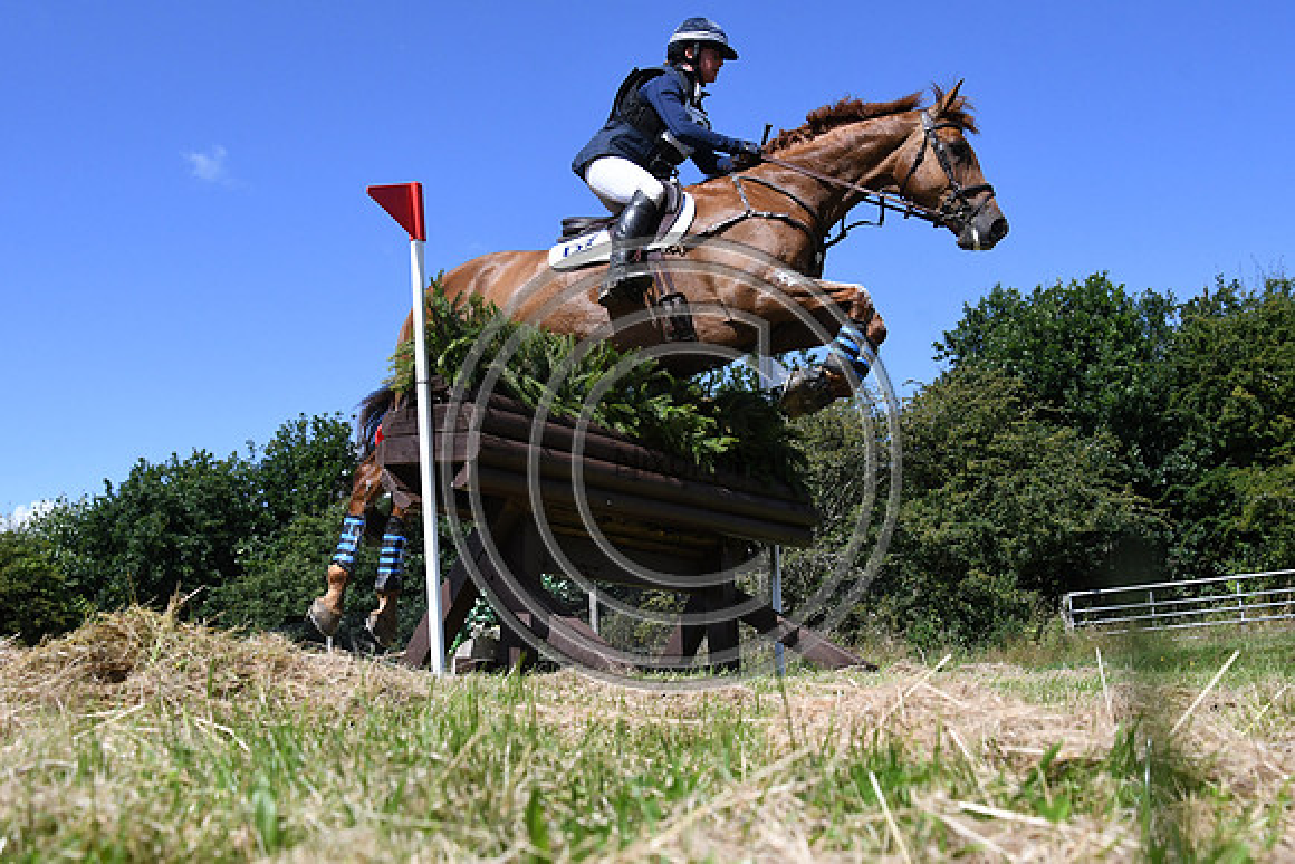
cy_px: 432
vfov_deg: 36.9
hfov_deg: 53.1
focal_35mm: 36
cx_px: 648
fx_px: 1295
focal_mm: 24
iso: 1400
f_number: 8
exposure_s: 1/4000
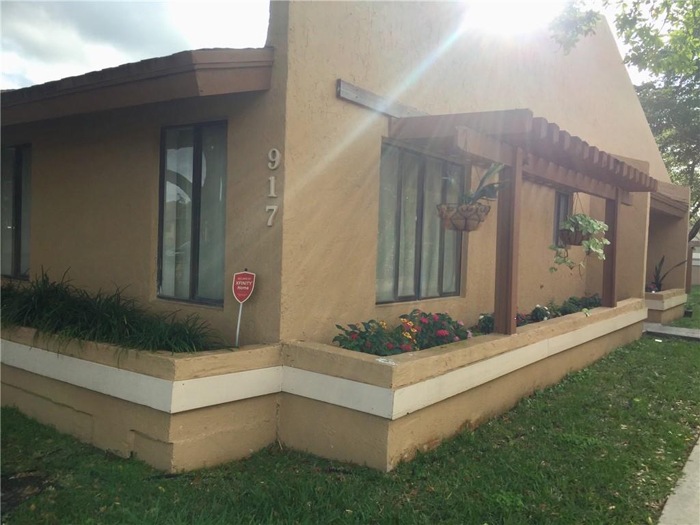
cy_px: 262
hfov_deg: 61.7
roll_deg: -4.2
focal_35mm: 29
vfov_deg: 48.2
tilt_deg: +0.1
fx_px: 586
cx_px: 350
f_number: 2.2
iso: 32
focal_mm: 4.15
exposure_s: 1/842
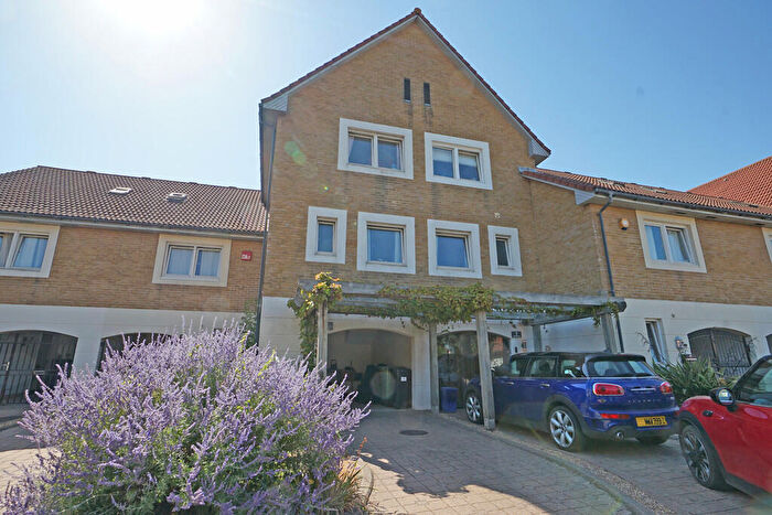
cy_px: 258
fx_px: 386
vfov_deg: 67.4
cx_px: 386
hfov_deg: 90.0
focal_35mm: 18
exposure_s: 1/125
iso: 100
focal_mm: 12
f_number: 11
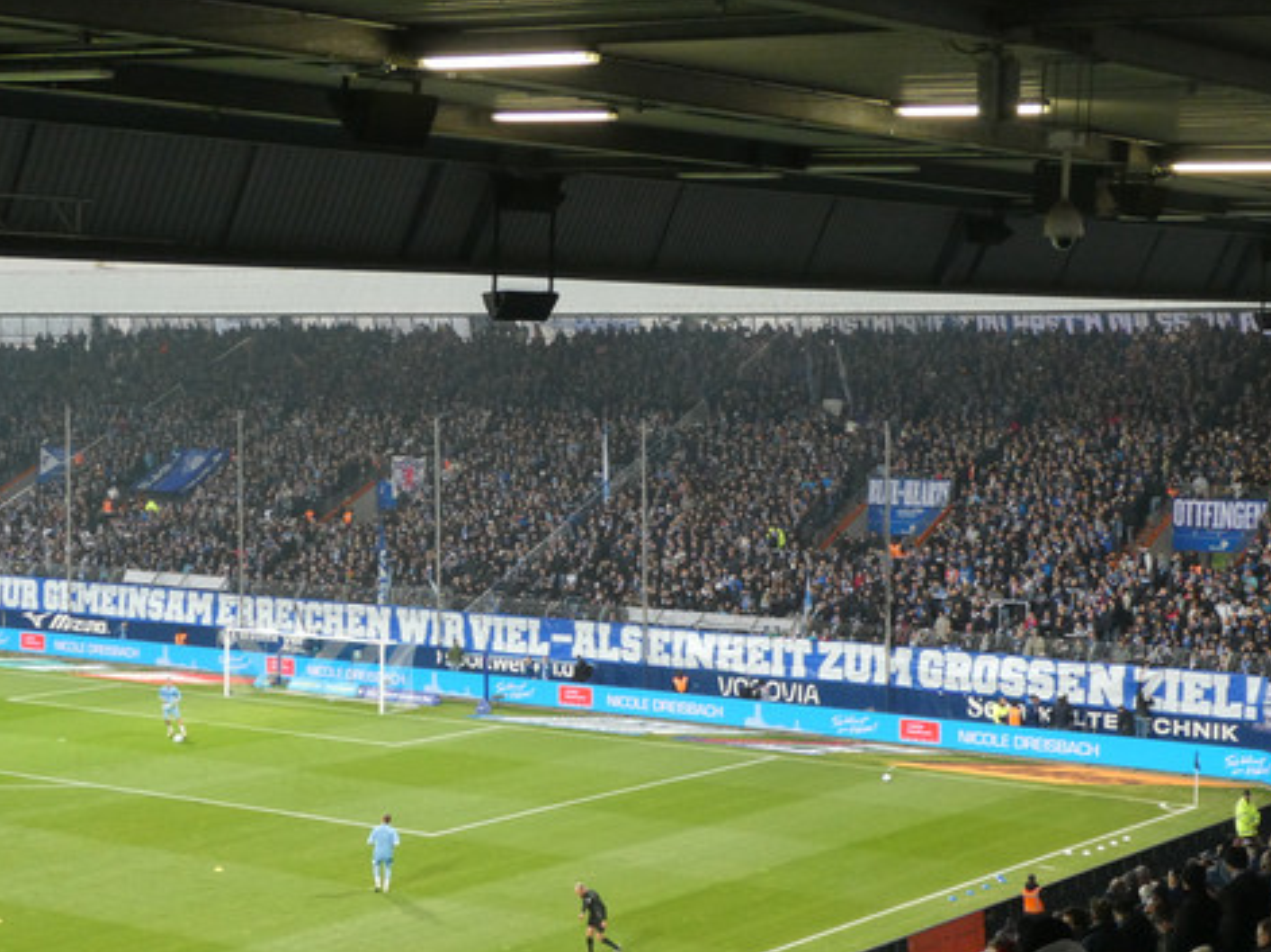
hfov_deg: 28.6
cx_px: 661
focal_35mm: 68
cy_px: 504
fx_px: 2496
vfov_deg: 21.6
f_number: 4.1
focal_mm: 9
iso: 250
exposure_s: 1/80
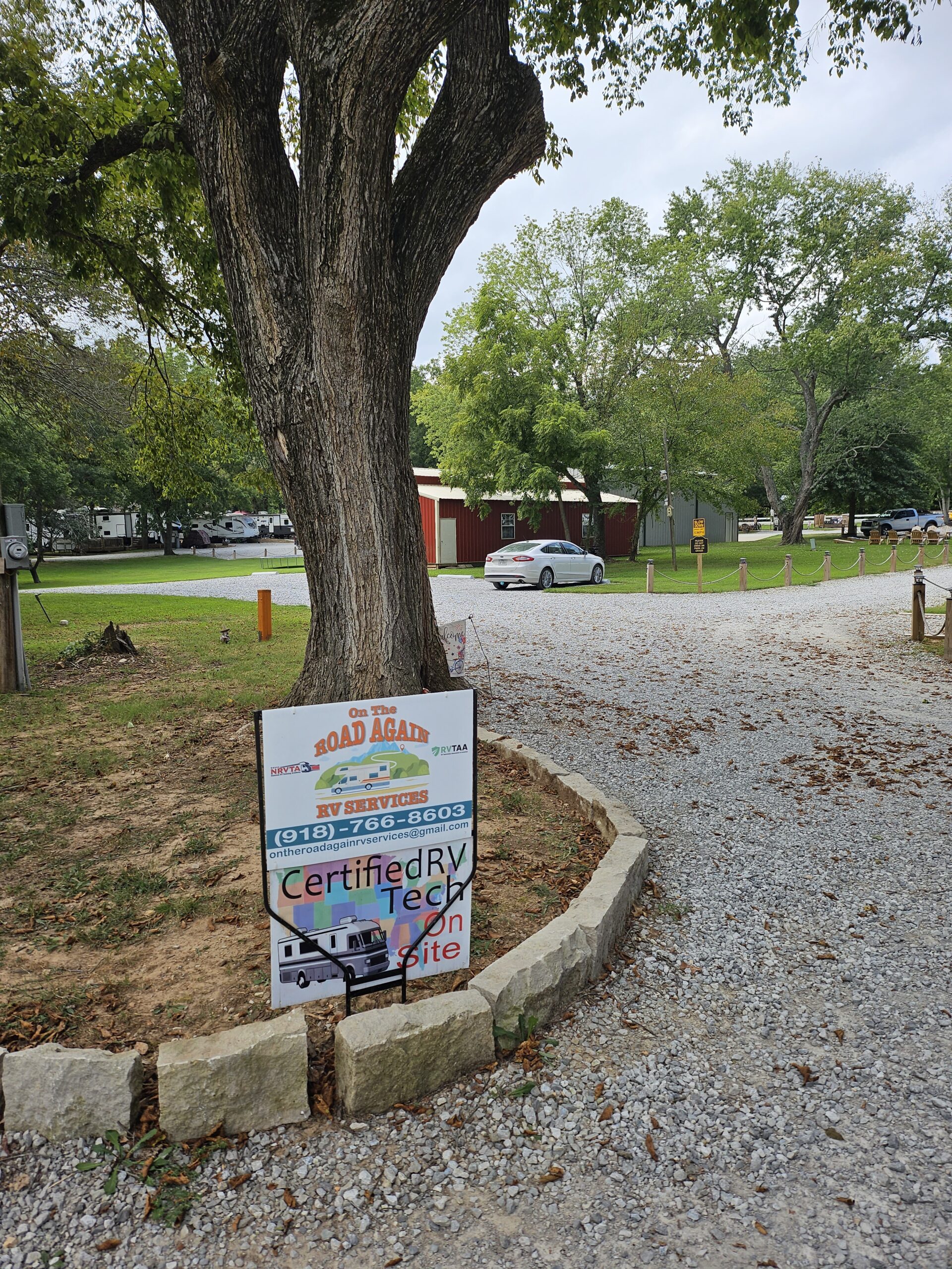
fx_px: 880
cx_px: 476
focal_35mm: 24
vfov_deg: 71.6
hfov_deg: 56.8
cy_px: 634
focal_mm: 5
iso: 50
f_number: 1.8
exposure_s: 1/1910
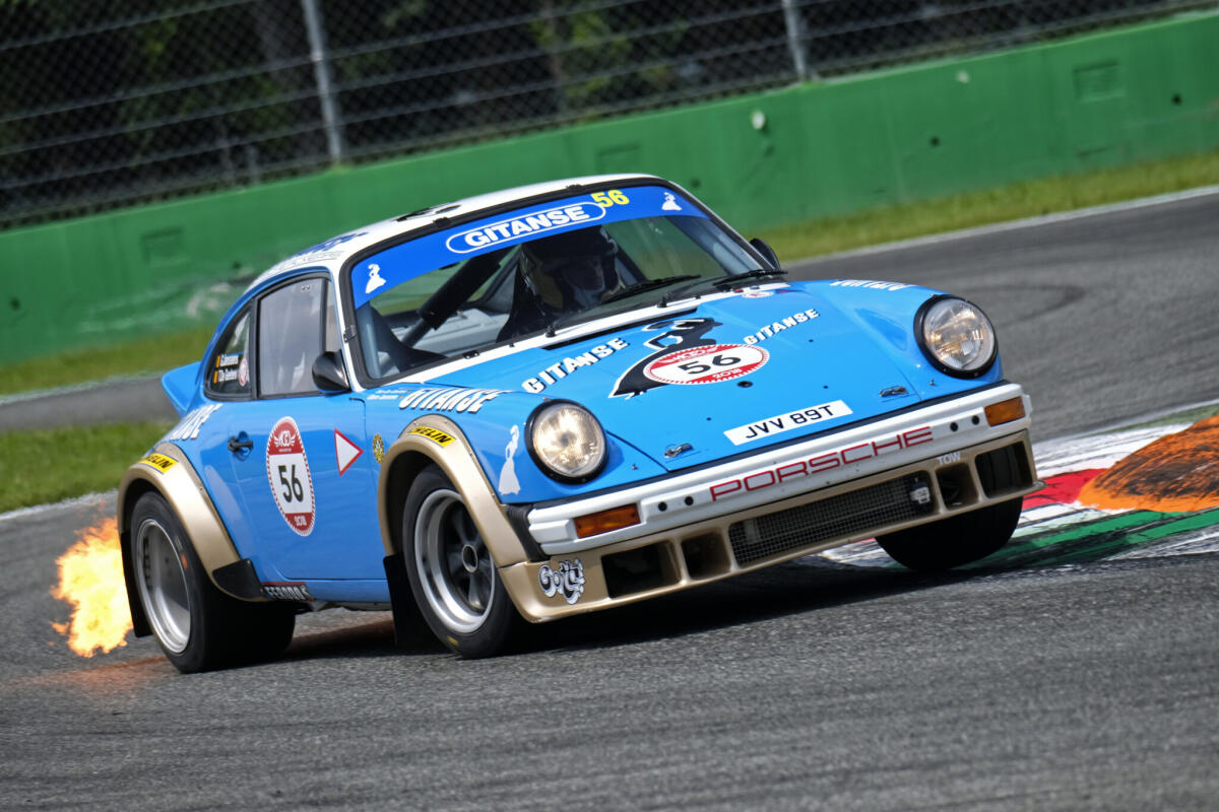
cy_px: 406
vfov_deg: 4.3
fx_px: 10733
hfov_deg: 6.5
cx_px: 610
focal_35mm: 317
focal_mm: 211
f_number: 5
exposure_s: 1/500
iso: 250
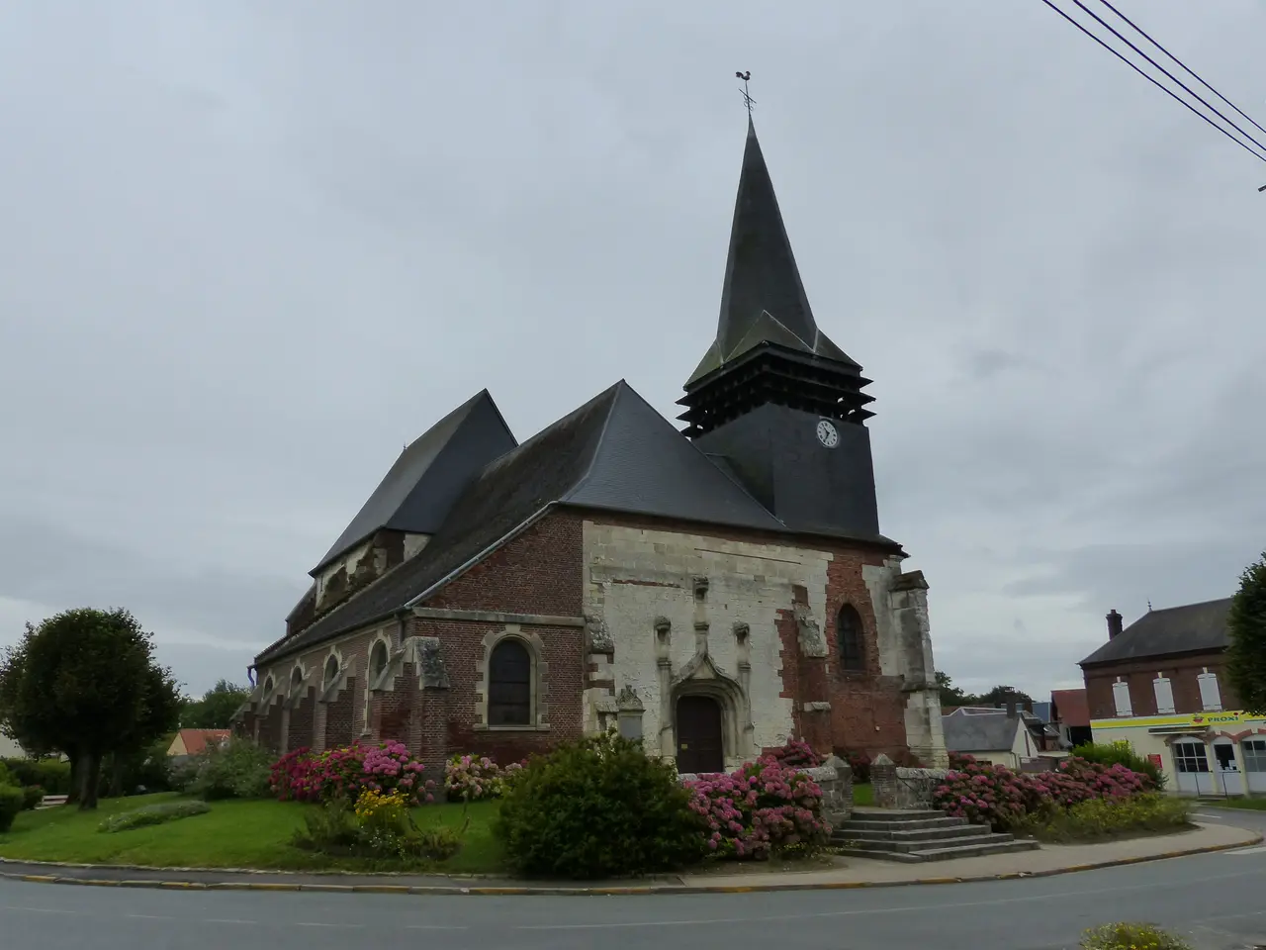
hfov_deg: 67.3
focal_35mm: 26
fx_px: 951
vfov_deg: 53.1
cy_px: 475
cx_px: 633
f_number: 5
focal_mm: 4.5
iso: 200
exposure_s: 1/640
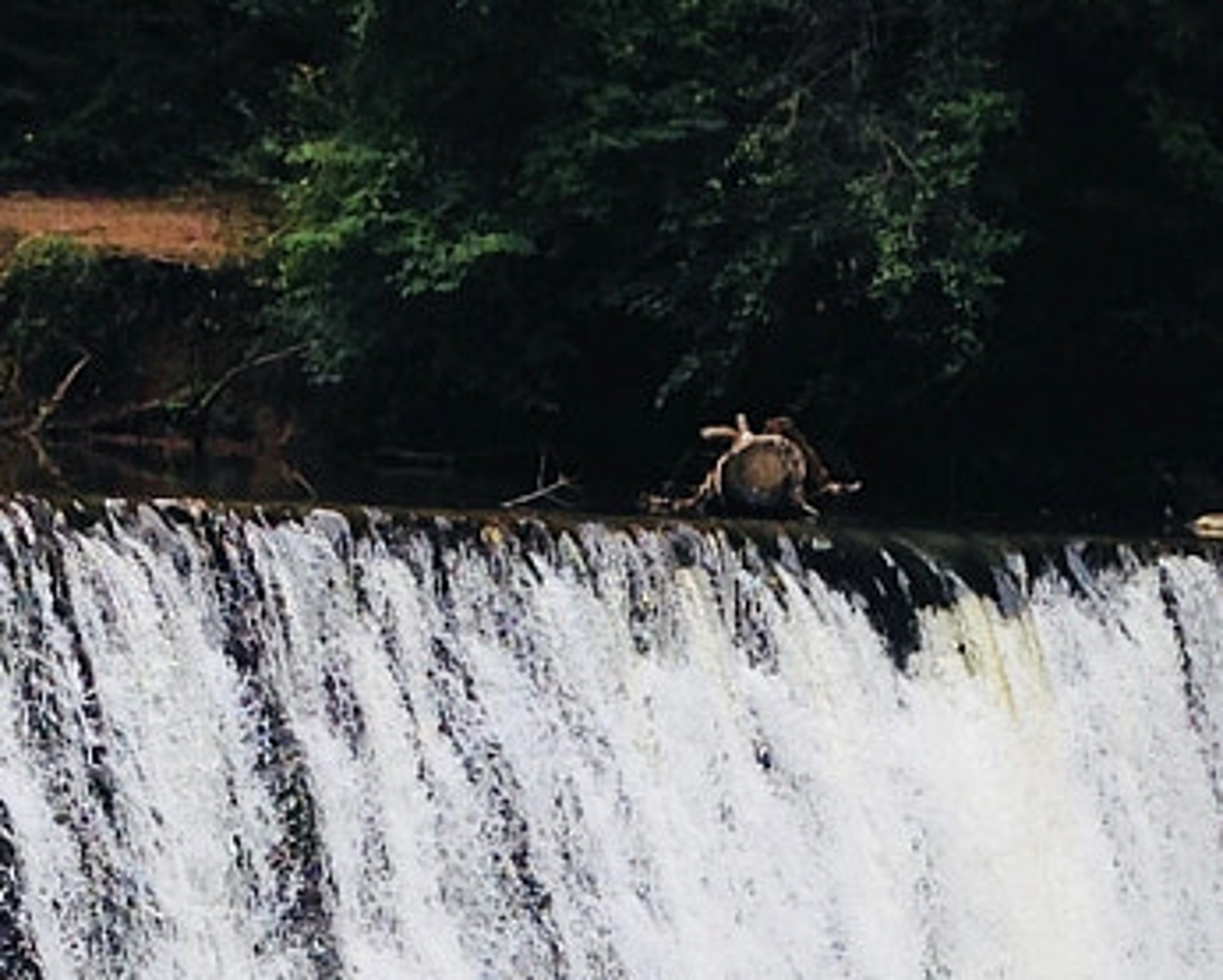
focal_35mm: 149
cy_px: 1447
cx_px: 923
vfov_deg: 10.1
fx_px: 5395
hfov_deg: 12.9
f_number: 2.4
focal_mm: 4.12
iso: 50
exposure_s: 1/516
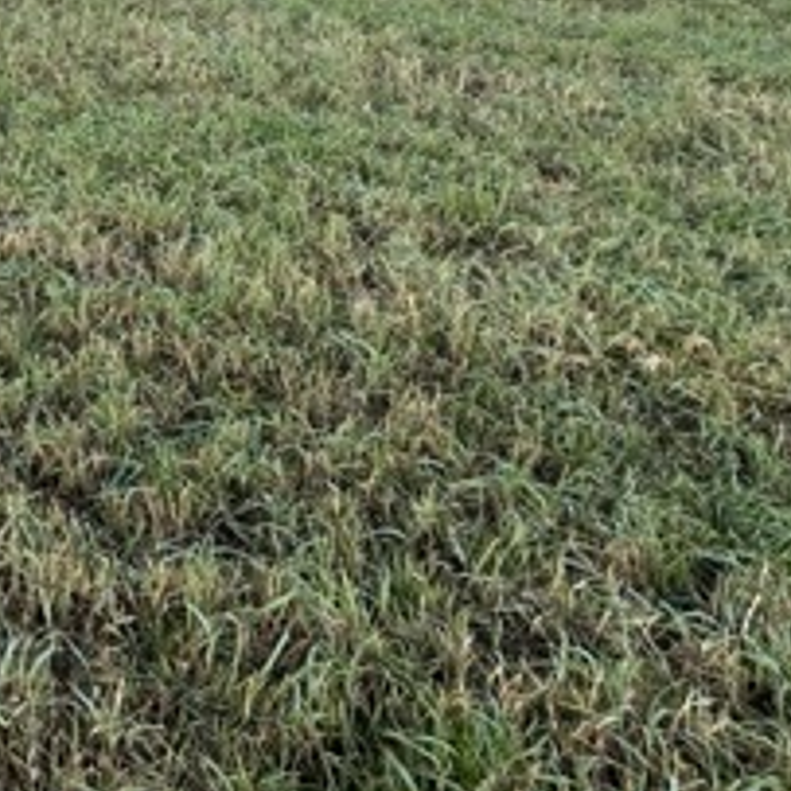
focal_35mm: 39
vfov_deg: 37.6
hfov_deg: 36.7
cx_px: -62
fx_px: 1008
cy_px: -23
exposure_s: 1/174
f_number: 2.2
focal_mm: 2.22
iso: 40
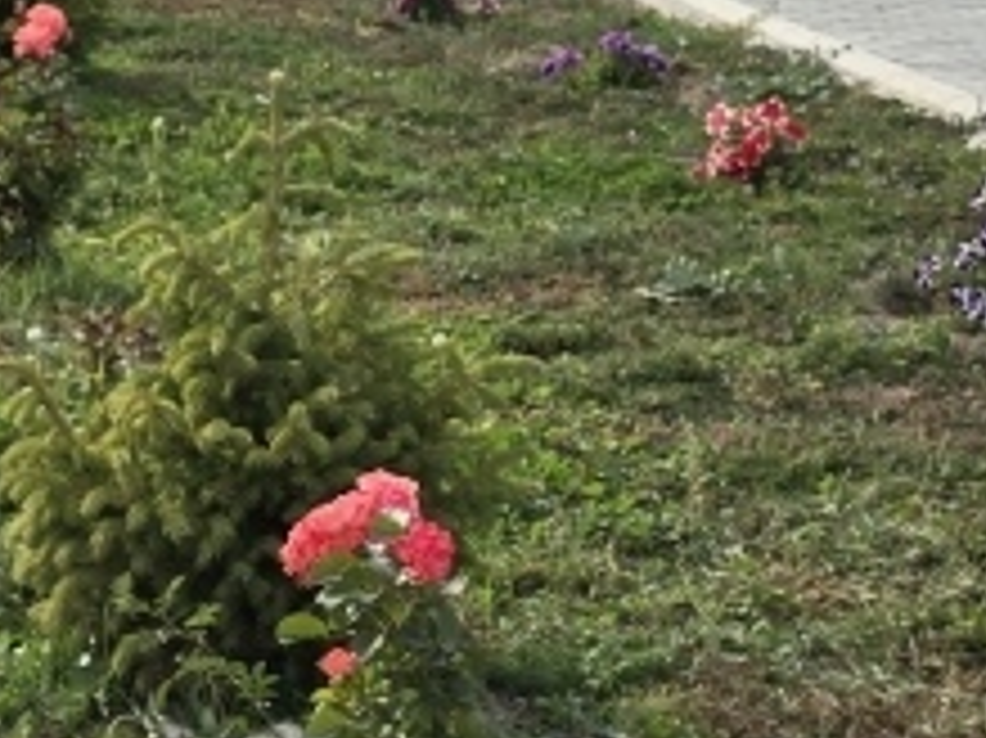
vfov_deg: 14.1
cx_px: 194
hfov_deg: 18.6
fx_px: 2989
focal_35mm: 105
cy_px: 450
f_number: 1.7
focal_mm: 6.3
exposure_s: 1/526
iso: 12
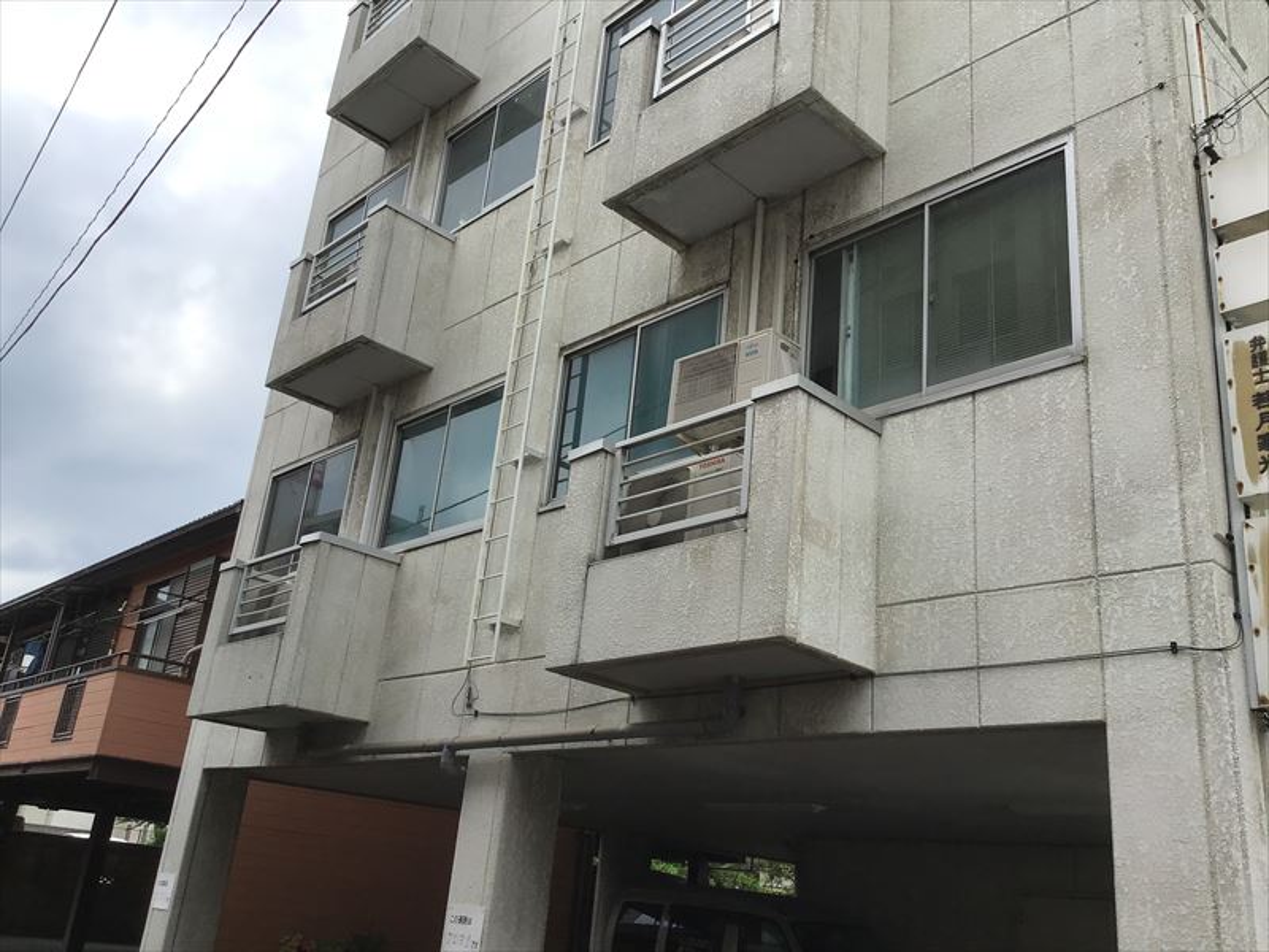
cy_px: 476
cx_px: 634
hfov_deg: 58.4
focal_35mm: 31
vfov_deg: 45.4
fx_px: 1136
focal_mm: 3.3
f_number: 2.4
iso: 25
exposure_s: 1/1087
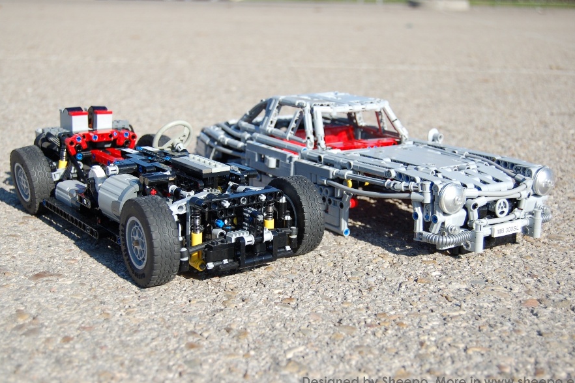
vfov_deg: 27.5
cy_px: 194
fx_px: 783
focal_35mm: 49
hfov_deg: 40.3
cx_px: 288
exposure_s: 1/800
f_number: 4.5
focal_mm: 32
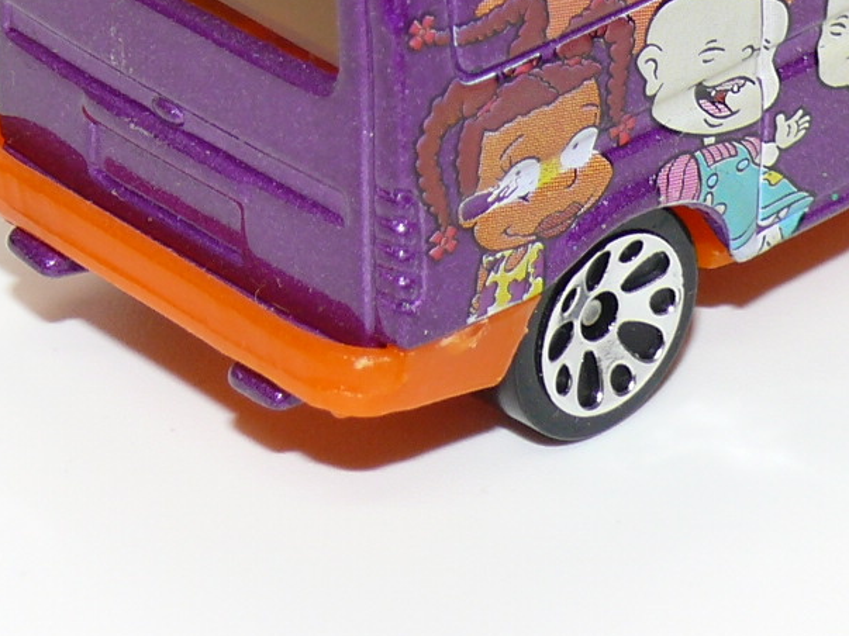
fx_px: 5664
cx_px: 736
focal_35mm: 231
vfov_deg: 6.4
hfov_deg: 8.5
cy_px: -155
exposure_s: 1/30
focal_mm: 12.3
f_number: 4
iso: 100
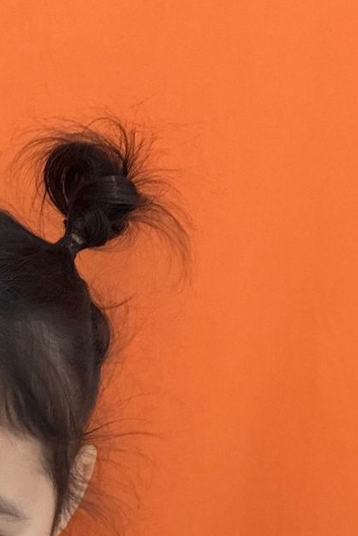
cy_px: 584
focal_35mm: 284
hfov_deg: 4.8
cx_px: -63
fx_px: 4236
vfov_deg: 7.2
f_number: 2.8
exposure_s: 1/60
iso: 640
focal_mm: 15.66
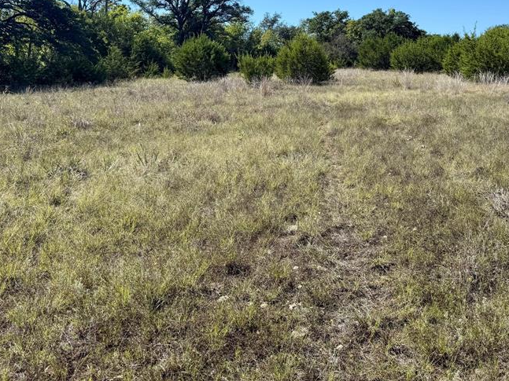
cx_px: 350
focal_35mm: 38
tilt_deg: +2.8
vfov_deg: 36.5
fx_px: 559
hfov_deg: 48.0
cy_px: 80
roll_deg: -0.9
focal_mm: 6.76
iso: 80
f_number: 1.78
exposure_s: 1/3953
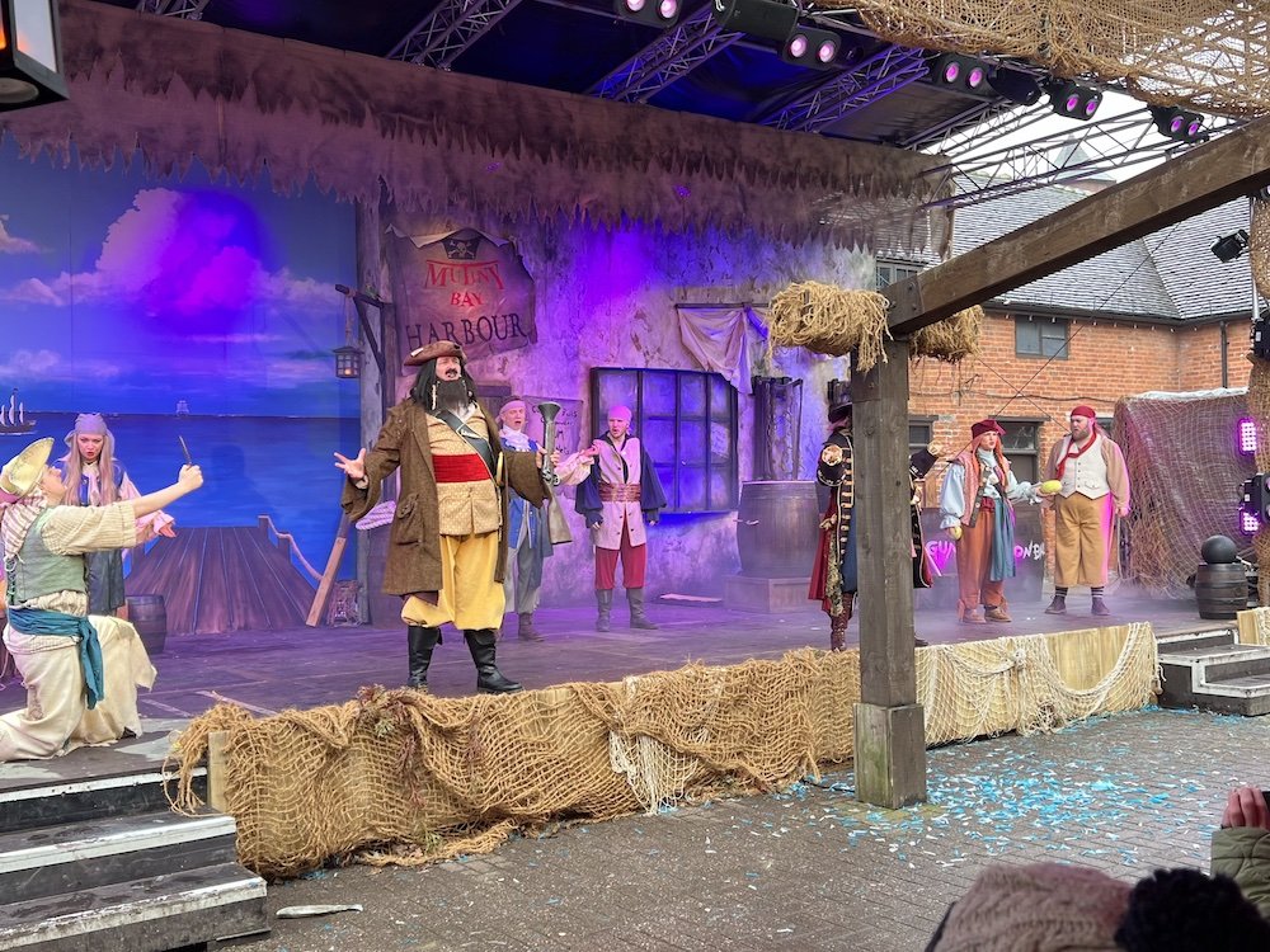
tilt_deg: -0.6
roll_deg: +2.4
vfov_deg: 53.1
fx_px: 954
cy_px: 476
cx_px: 635
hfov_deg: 67.3
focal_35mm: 26
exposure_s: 1/121
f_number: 1.5
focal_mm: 5.7
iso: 40
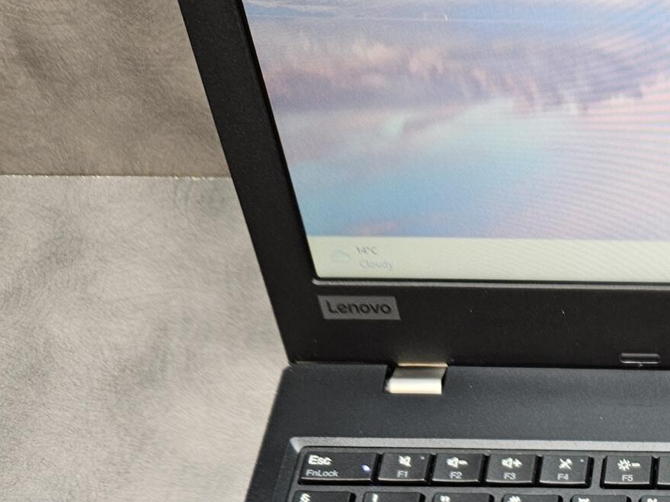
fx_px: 1297
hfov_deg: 24.8
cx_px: 896
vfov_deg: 19.9
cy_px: 682
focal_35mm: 67
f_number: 1.8
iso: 80
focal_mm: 5.4
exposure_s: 1/50.3
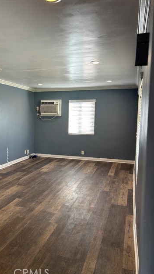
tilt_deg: -6.1
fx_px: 210
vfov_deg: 66.0
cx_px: 58
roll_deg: -0.7
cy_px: 139
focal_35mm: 29
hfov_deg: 40.0
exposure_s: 1/120
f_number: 1.5
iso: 80
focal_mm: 5.7
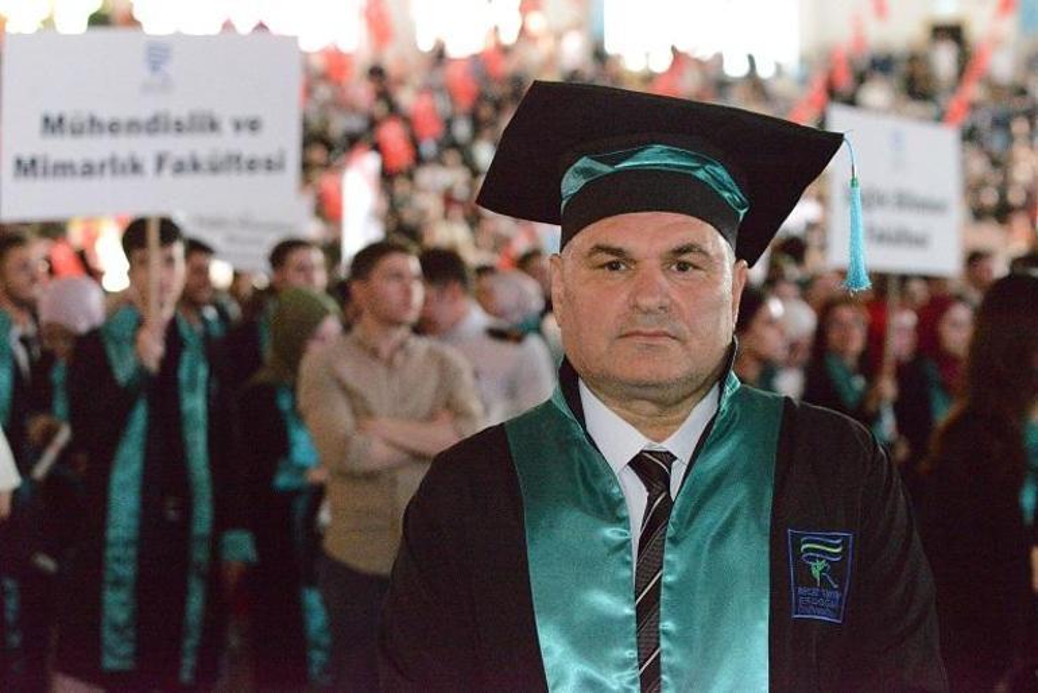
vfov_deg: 19.5
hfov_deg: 28.8
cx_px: 519
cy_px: 346
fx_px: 2019
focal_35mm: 70
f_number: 2.8
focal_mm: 70
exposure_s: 1/125
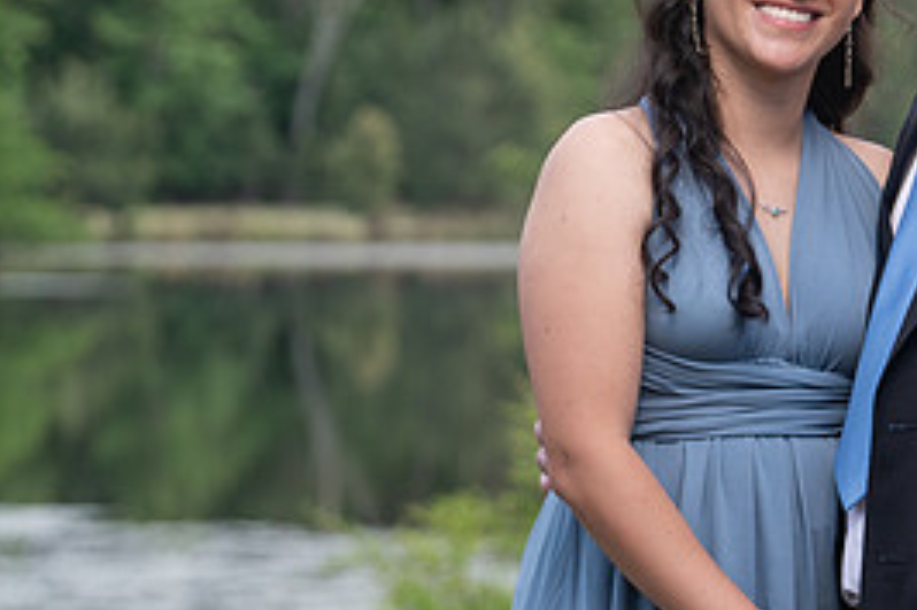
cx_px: 831
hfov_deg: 6.3
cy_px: 292
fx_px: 8273
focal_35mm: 325
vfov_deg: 4.2
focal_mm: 144
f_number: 5.6
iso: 400
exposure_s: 1/100
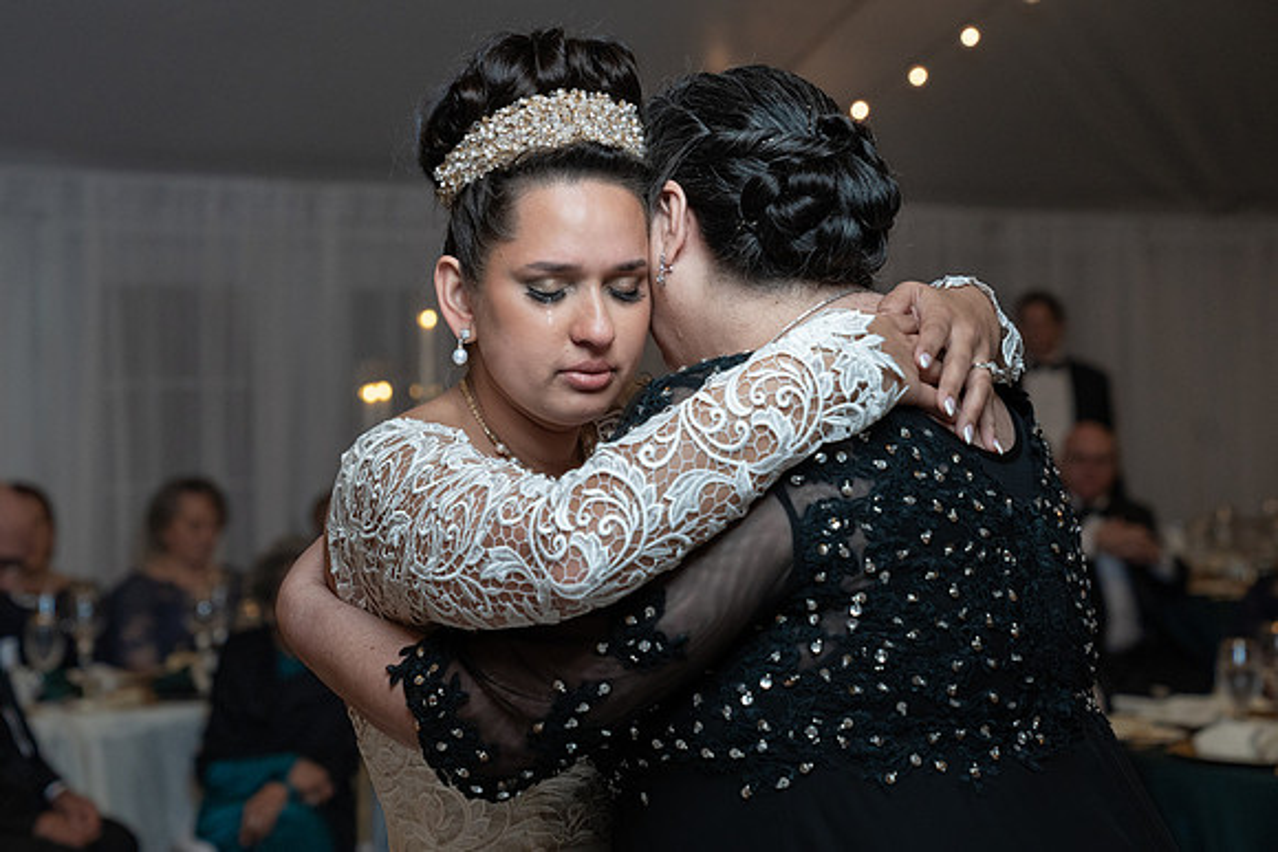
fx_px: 2762
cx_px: 585
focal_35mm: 78
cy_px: 403
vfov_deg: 17.5
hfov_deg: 26.0
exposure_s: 1/200
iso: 2000
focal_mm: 70
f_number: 4
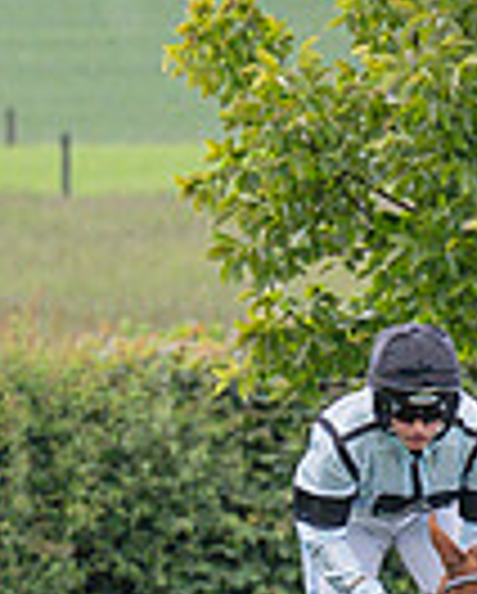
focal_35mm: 1825
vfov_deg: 1.1
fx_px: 32131
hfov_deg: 0.9
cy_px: 859
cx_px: -304
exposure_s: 1/1600
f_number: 4
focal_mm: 155
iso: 400
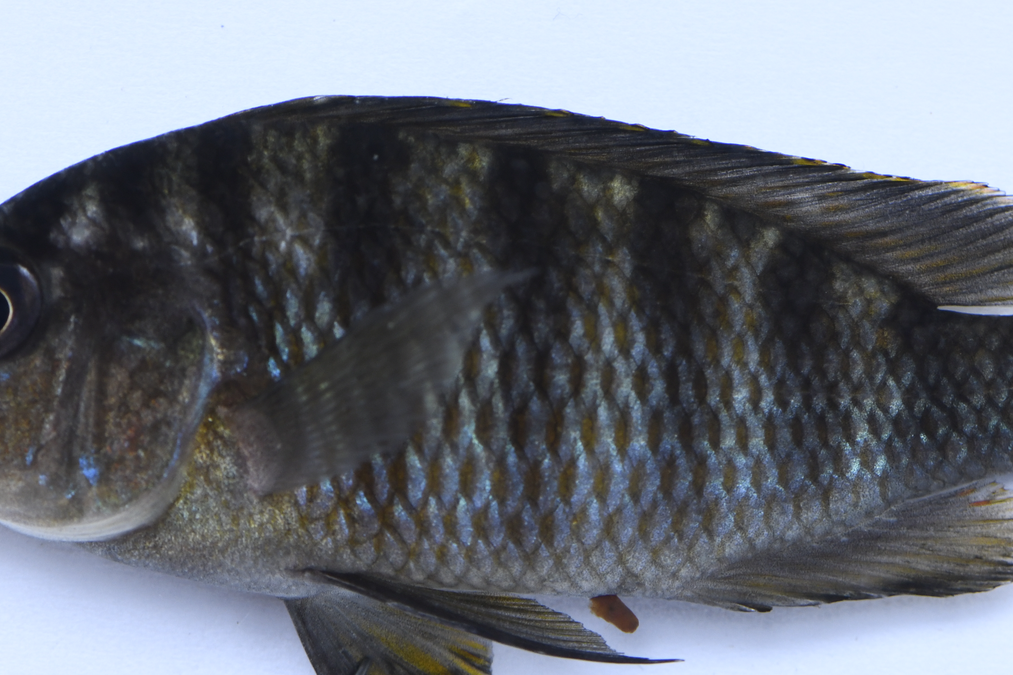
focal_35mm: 242
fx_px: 6808
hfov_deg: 8.5
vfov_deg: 5.7
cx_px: 515
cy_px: 400
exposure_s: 1/80
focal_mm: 105
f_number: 8
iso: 800
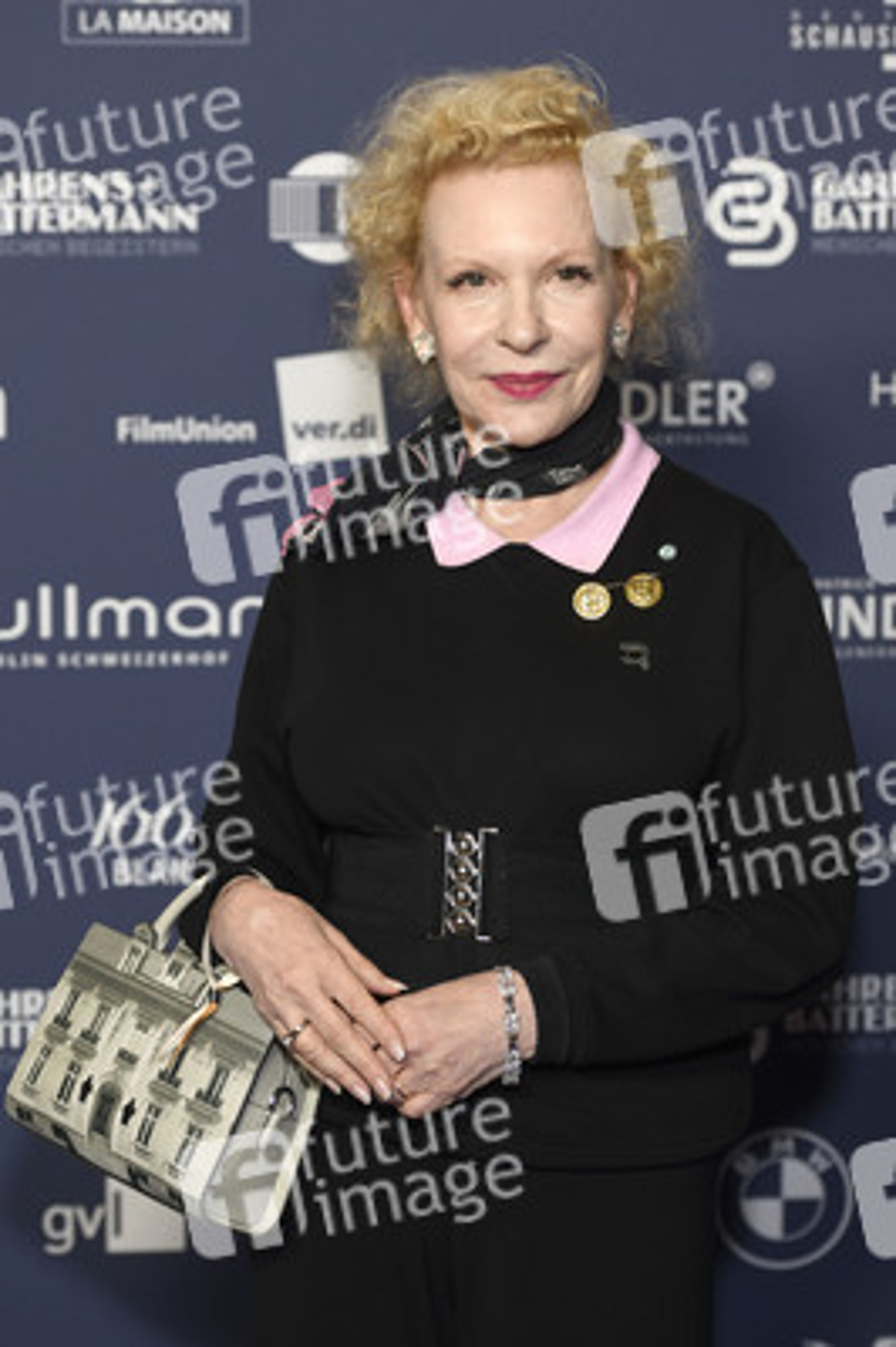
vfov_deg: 22.6
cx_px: 448
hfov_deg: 15.2
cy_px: 674
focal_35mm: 90
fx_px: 3366
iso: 640
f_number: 3.5
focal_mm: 90
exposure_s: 1/400
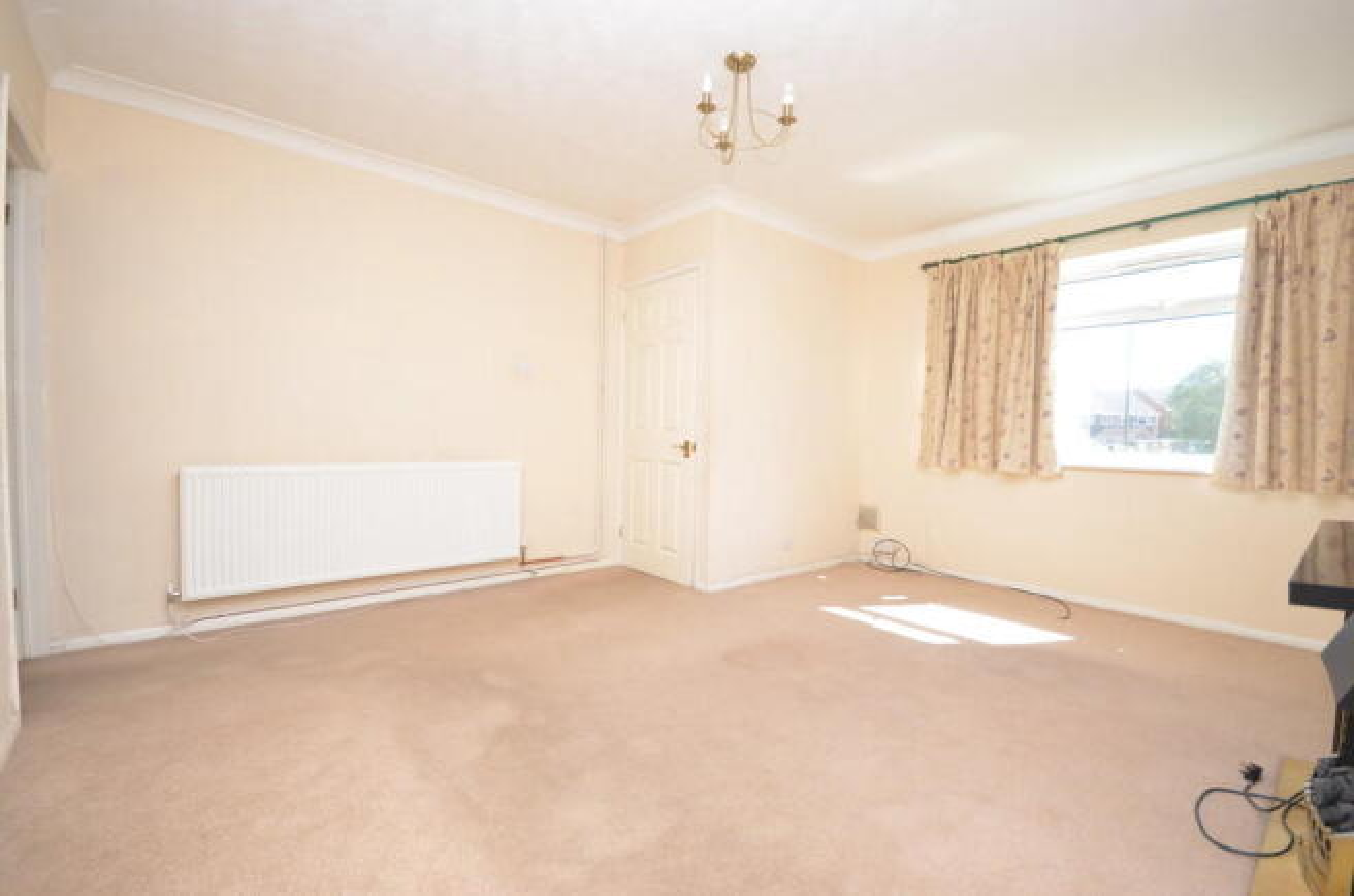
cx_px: 677
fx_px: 563
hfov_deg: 100.5
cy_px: 448
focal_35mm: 15
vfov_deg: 77.0
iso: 160
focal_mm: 10
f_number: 5.6
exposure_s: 1/60
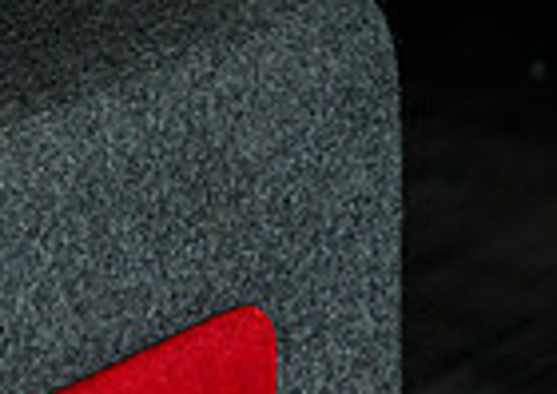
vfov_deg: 2.9
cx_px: -614
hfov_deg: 4.0
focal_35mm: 496
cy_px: -295
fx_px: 7820
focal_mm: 115
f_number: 4.5
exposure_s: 1/320
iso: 5000
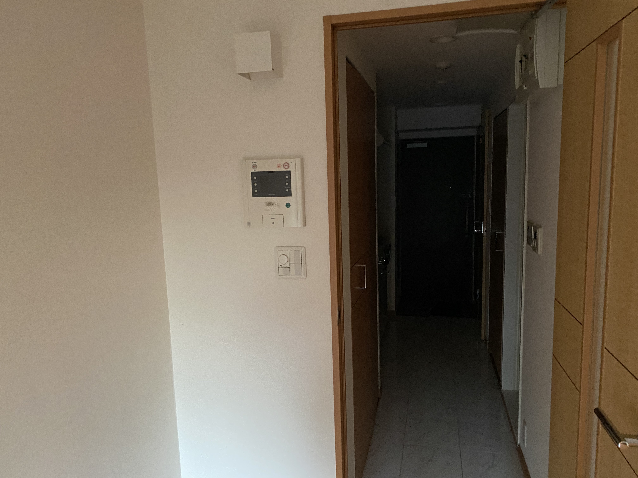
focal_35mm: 26
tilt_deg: -8.3
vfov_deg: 53.1
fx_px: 479
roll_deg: +1.3
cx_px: 319
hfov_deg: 67.3
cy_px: 239
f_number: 1.8
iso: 800
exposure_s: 1/30
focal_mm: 4.25
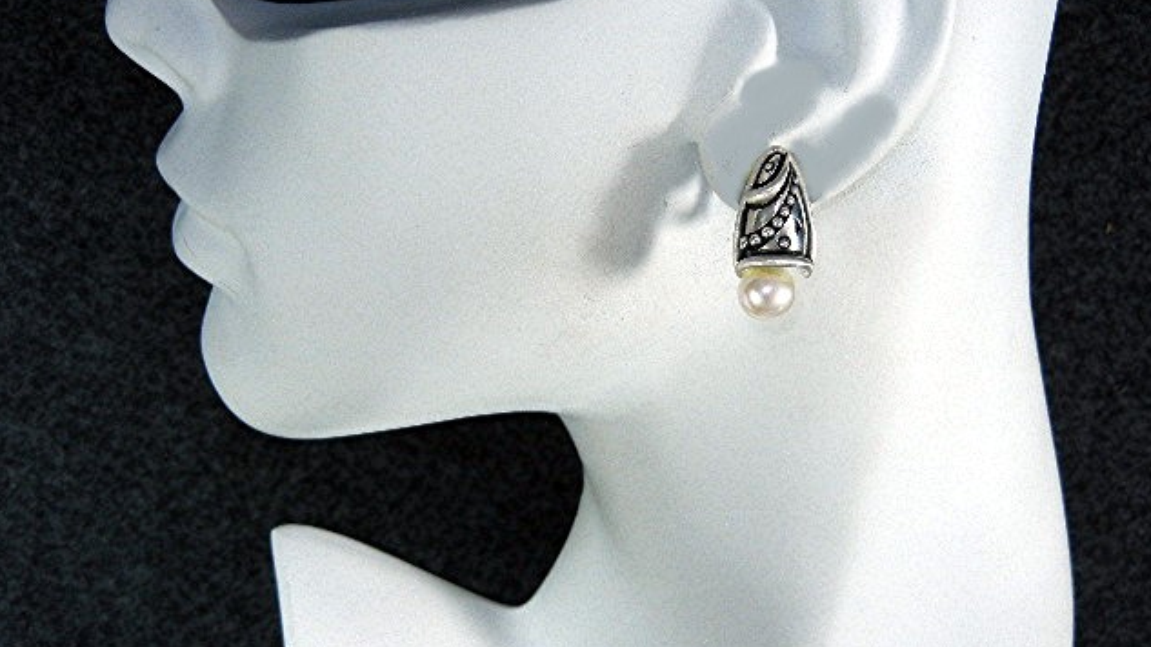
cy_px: 249
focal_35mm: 65
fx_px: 1984
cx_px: 575
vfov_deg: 18.5
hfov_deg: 32.4
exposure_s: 1/36
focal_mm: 10.6
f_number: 4
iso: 160
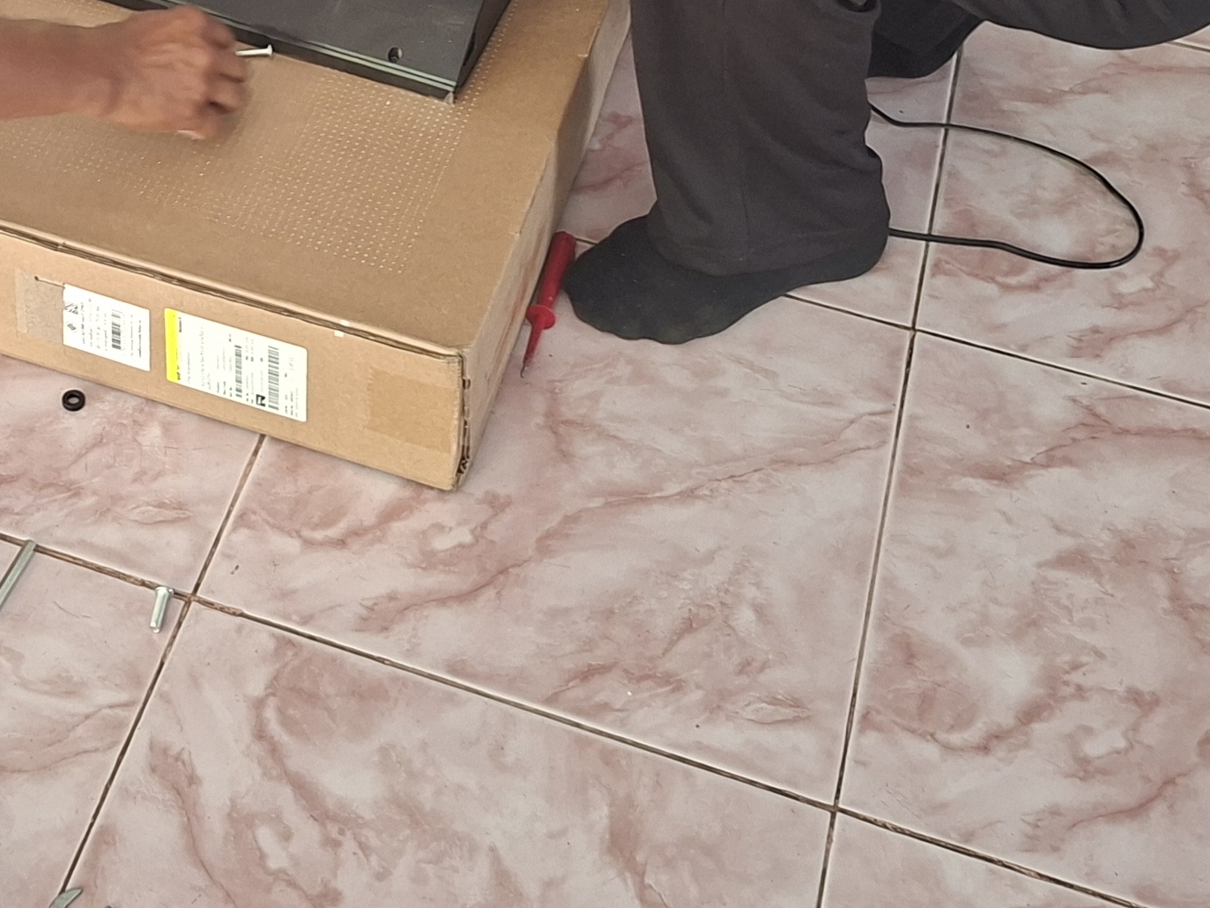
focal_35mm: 67
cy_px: -272
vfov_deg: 20.1
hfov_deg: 27.8
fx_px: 2342
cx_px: 103
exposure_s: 1/50
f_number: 1.8
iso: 250
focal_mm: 5.54
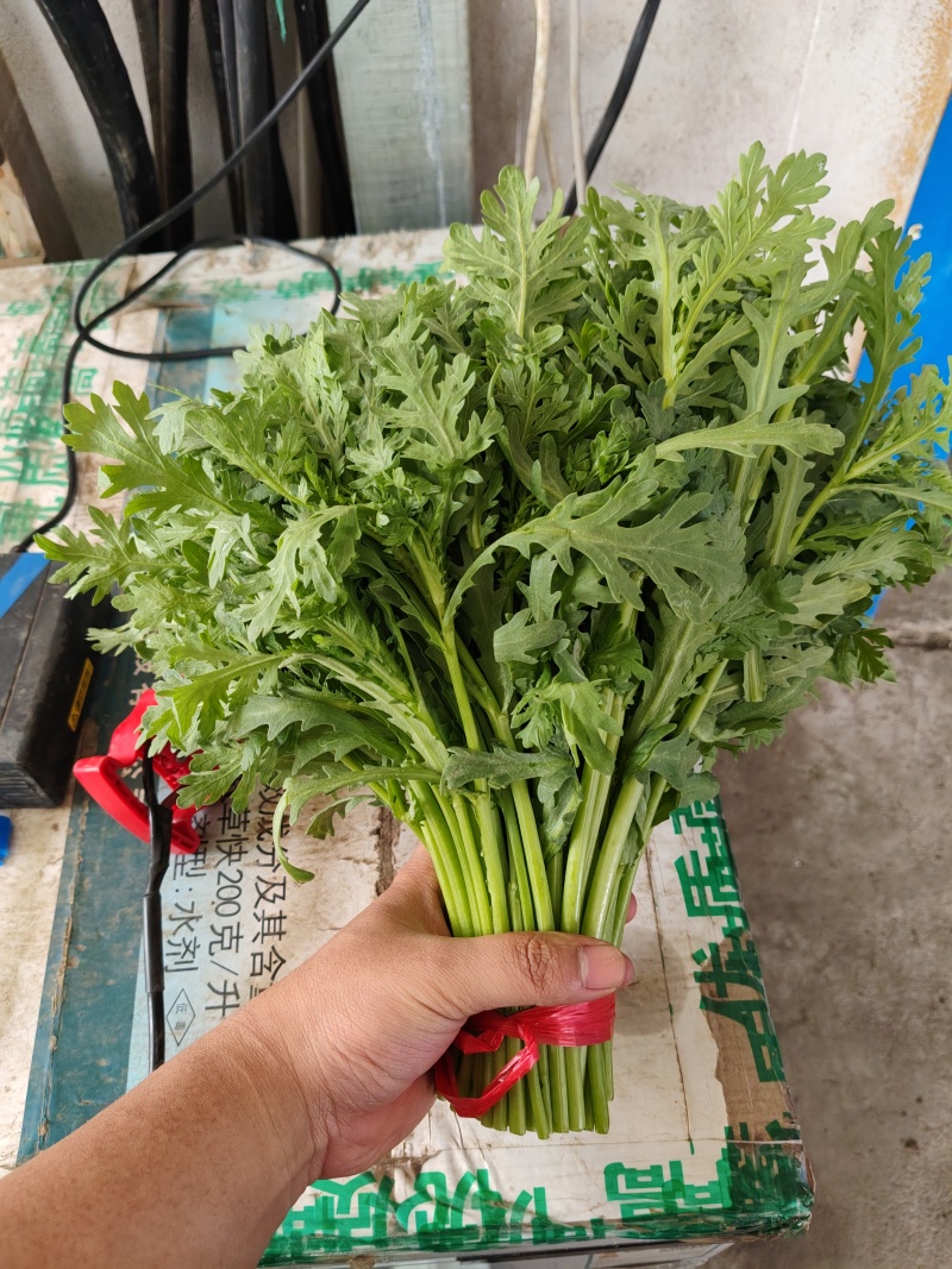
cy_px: 634
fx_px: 954
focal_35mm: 26
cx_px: 476
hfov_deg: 53.1
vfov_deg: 67.3
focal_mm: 4.84
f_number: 1.88
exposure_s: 1/100
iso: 593
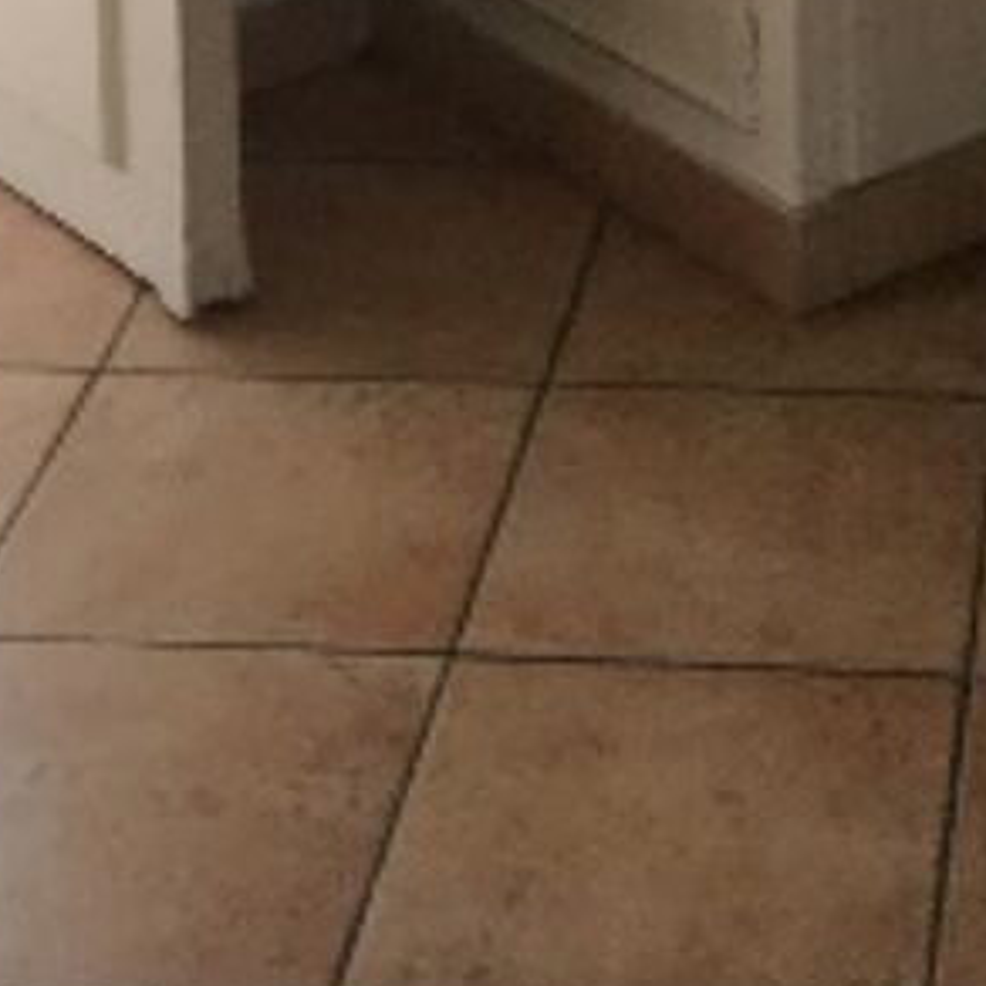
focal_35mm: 117
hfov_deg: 14.7
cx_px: 935
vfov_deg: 12.4
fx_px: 3770
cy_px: -1200
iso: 50
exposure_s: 1/33
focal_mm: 4.15
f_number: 2.2
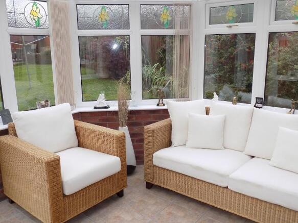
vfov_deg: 46.8
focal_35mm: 30
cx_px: 149
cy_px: 112
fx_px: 258
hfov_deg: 60.0
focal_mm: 5.3
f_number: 3.3
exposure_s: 1/60
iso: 80
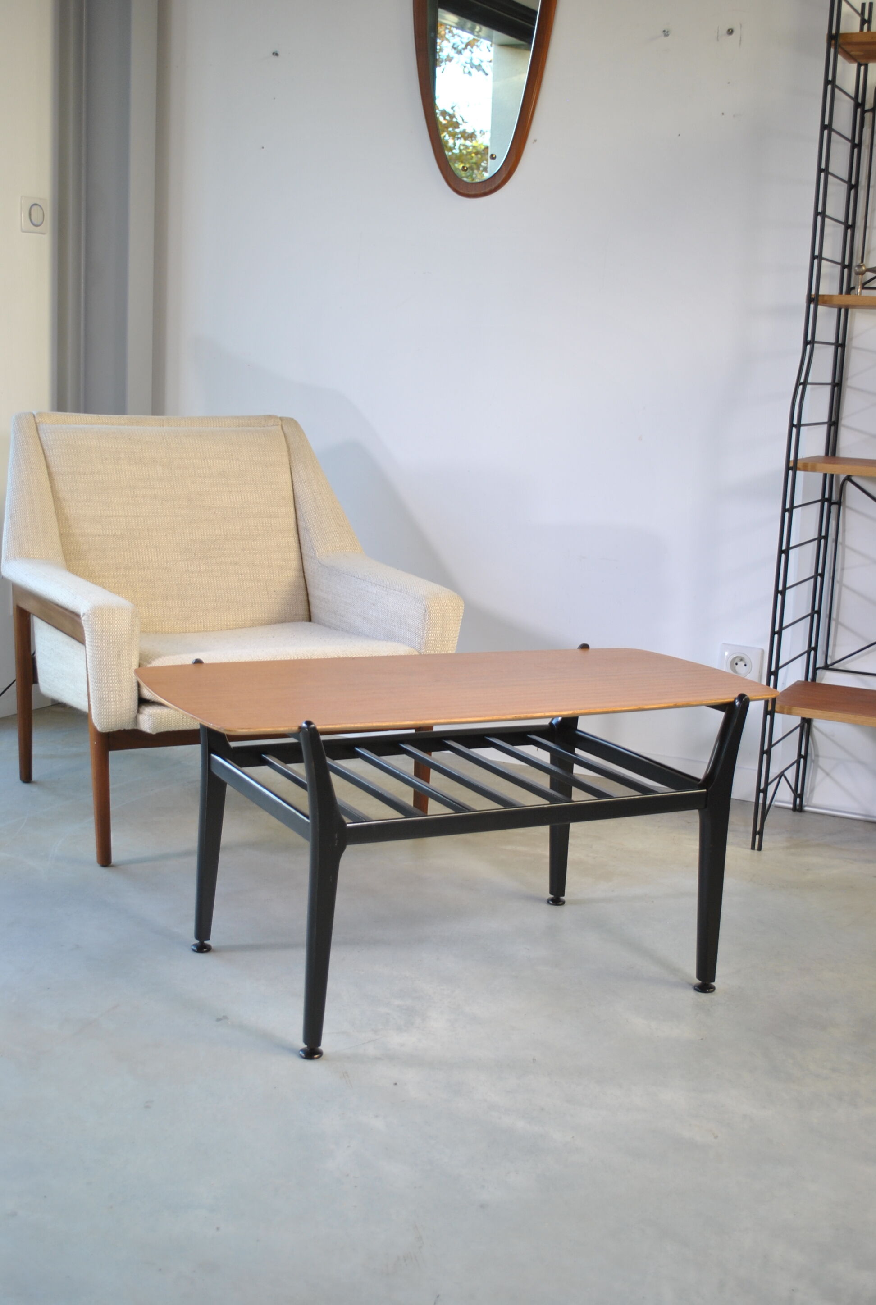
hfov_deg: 31.0
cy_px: 652
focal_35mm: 44
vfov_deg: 44.9
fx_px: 1580
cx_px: 438
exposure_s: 1/40
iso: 200
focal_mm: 29
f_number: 4.5
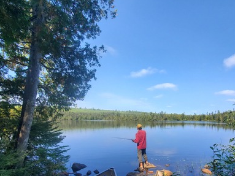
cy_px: 123
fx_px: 129
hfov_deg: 84.1
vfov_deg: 66.0
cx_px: 135
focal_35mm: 19
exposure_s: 1/562
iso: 50
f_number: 2.2
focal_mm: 1.8
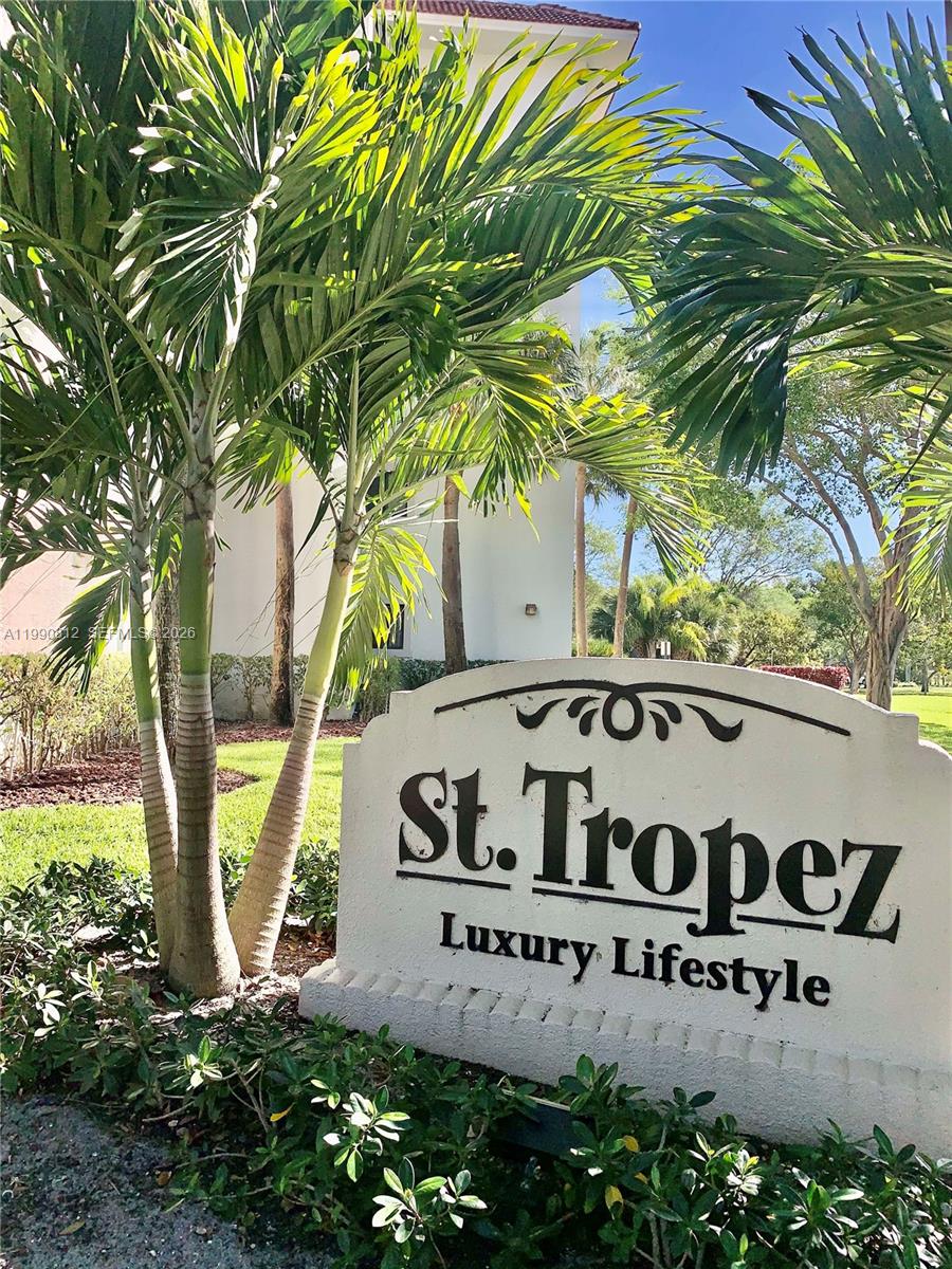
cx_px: 476
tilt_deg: +2.4
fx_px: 953
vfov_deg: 67.3
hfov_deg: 53.1
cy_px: 634
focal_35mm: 26
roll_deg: -1.8
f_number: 1.8
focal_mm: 4.25
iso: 25
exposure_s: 1/2611
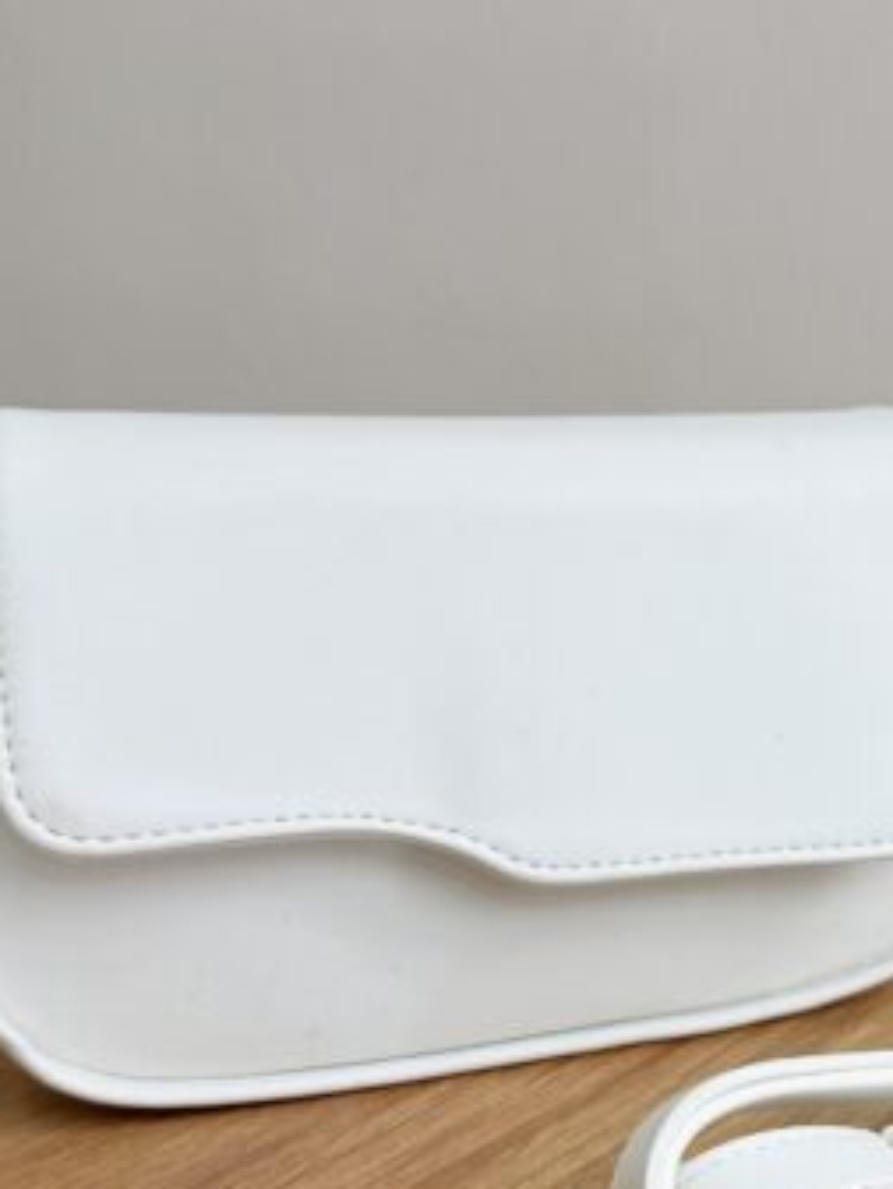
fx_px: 1959
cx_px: 826
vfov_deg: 33.5
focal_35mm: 57
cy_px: 790
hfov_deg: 24.8
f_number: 1.78
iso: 80
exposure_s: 1/423
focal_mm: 6.76
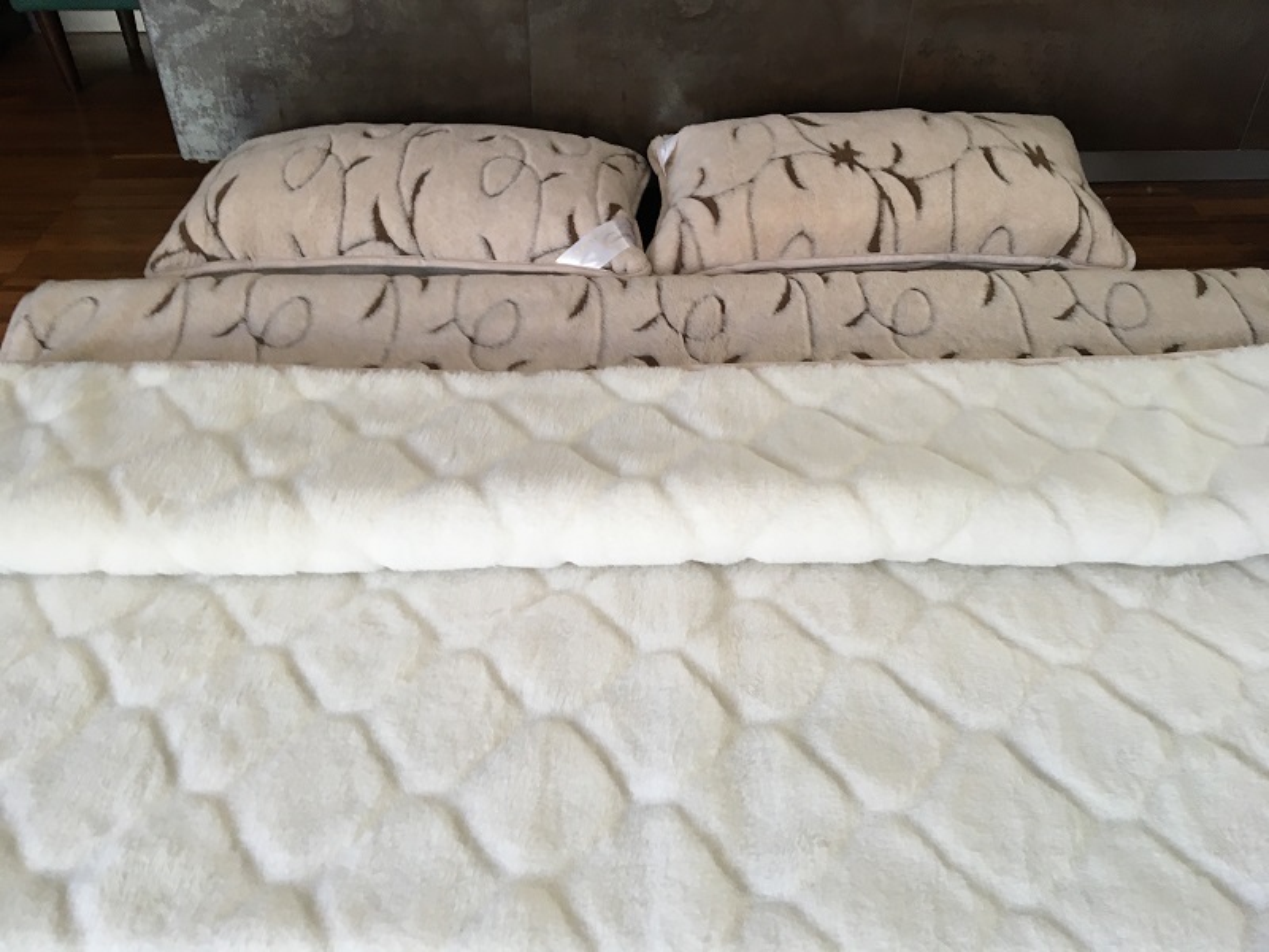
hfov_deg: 61.7
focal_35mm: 29
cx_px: 634
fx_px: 1063
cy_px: 476
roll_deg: +0.1
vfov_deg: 48.2
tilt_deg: -40.0
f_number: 2.2
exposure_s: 1/33
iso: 100
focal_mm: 4.15
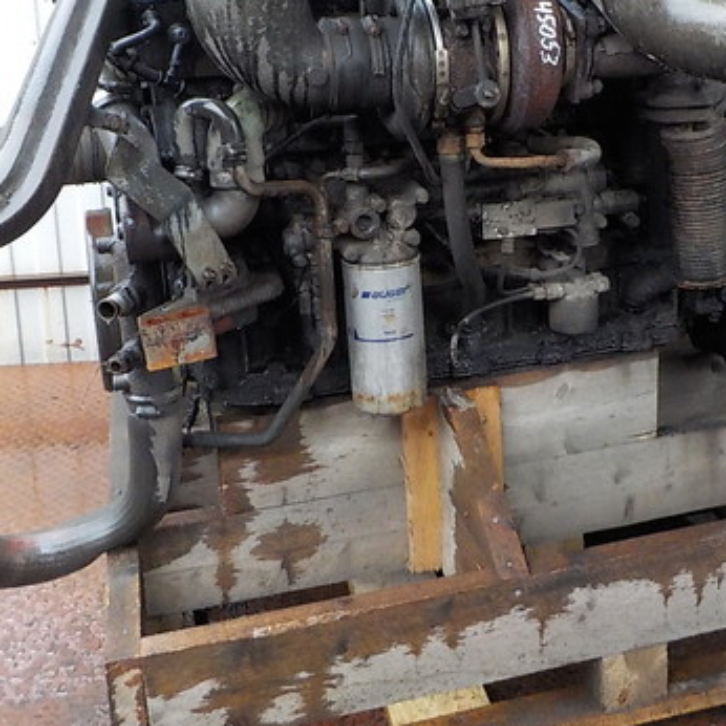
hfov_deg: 34.5
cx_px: 453
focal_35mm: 49
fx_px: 1163
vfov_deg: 34.3
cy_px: 235
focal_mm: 4.1
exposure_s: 1/20
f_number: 3.3
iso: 400
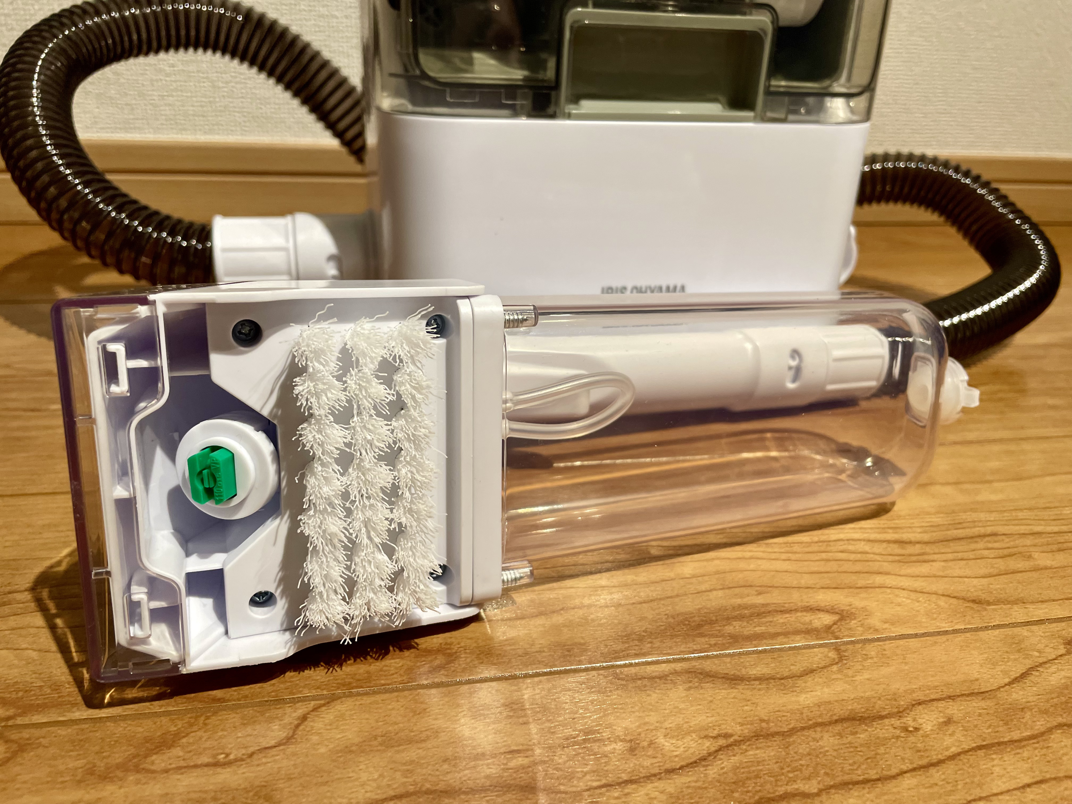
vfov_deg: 53.1
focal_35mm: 26
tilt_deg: -22.7
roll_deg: -2.8
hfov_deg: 67.3
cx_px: 536
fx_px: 805
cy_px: 402
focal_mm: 4.2
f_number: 1.6
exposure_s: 1/100
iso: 100
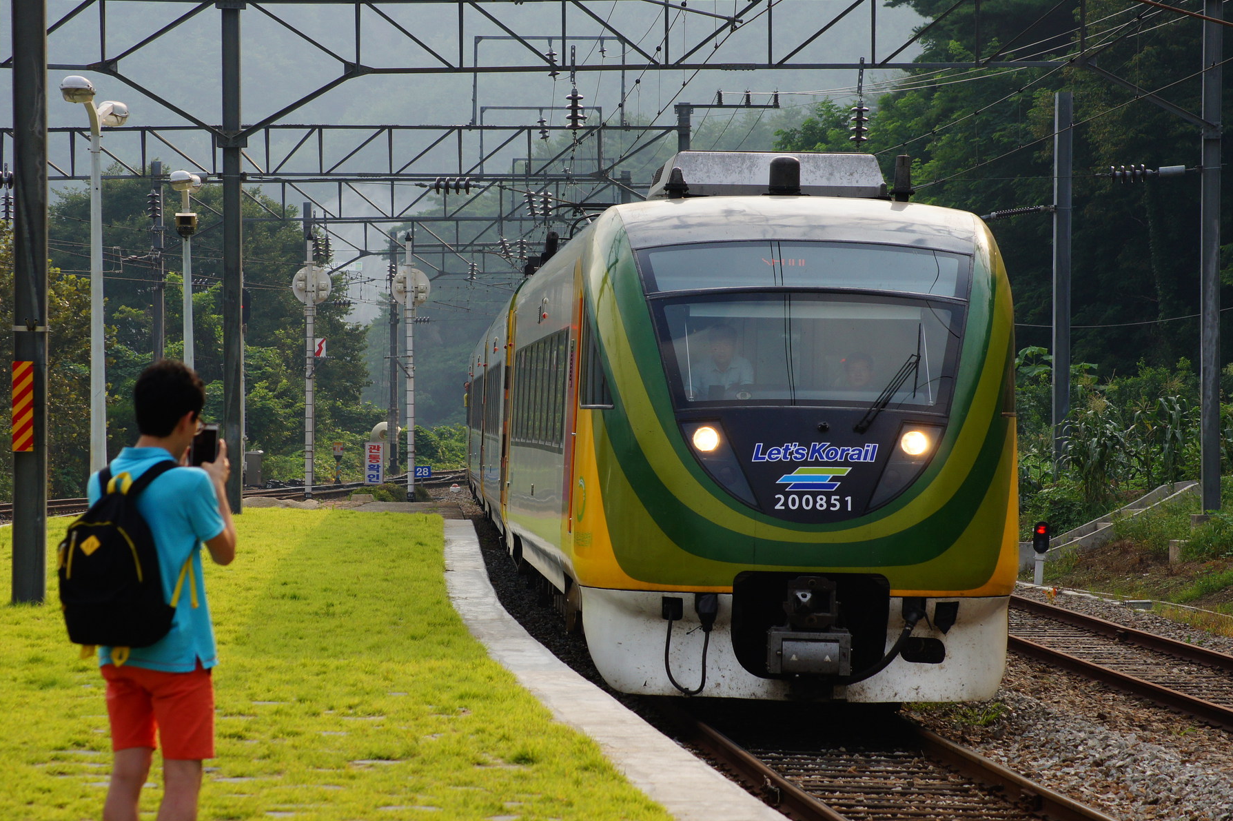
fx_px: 5511
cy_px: 402
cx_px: 630
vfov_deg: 8.5
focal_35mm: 161
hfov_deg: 12.8
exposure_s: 1/320
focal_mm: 100
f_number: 8
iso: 200
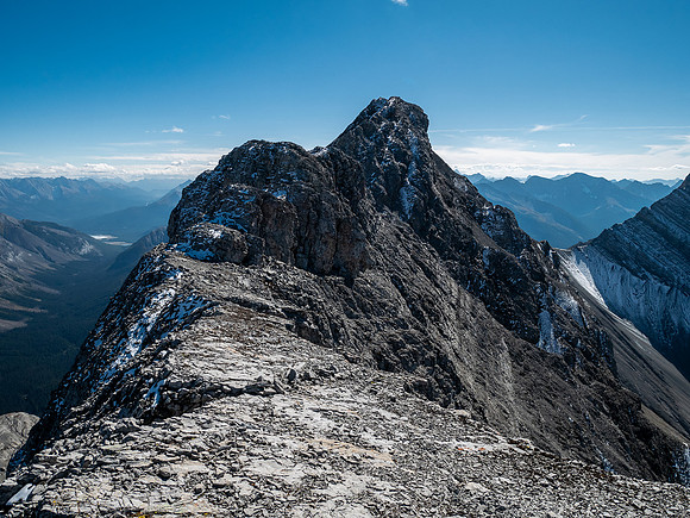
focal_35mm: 25
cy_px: 259
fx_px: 489
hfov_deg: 70.4
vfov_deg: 55.7
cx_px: 345
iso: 200
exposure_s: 1/640
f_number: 8
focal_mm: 12
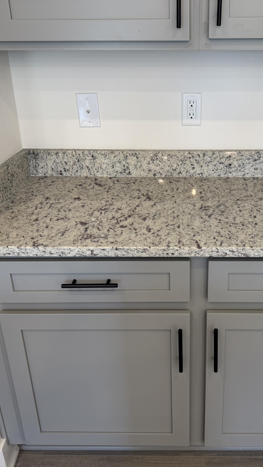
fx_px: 434
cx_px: 185
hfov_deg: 33.3
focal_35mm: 35
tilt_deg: -24.3
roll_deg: +0.3
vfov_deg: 56.6
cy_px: 233
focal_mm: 6.76
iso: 100
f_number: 1.78
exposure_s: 1/120
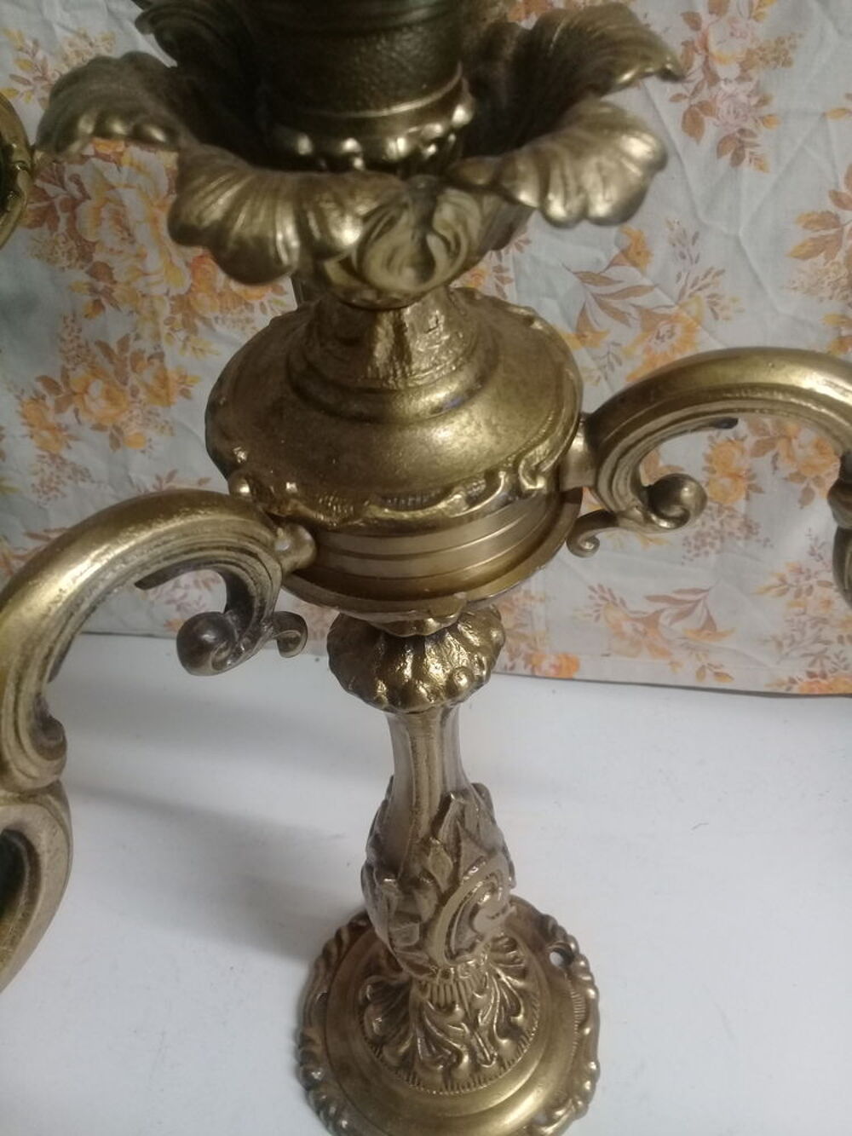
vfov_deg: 58.3
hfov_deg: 45.4
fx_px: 1017
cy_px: 568
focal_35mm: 31
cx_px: 426
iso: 125
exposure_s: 1/33
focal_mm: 3.3
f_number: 2.2
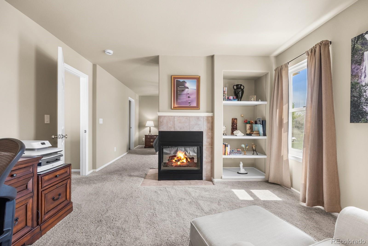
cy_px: 123
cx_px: 184
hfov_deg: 96.7
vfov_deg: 73.8
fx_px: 164
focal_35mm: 16
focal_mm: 16
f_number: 8
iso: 200
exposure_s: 1/50
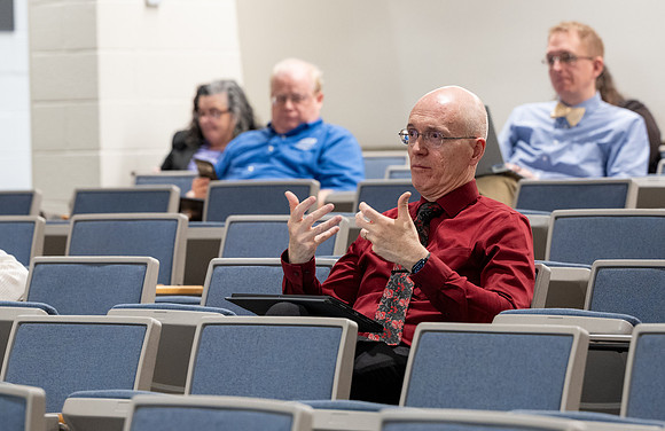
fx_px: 3282
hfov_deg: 11.6
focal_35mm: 179
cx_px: 312
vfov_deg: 7.5
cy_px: 212
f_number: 3.2
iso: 1250
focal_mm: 105
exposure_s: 1/200
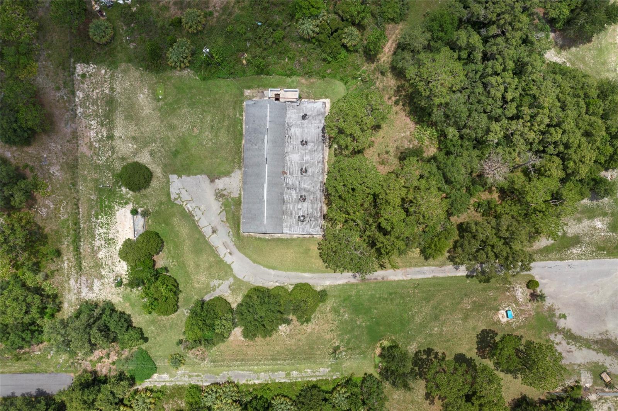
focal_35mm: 28
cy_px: 206
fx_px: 480
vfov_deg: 46.3
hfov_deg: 65.5
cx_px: 309
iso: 100
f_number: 5
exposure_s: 1/120
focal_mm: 10.26
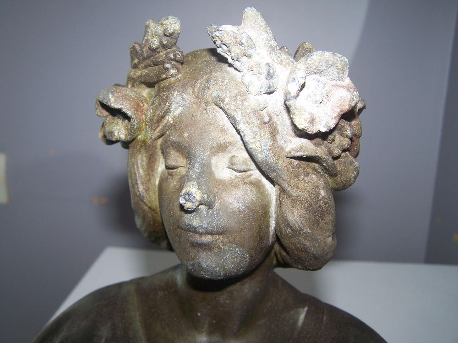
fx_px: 503
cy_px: 172
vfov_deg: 37.7
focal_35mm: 38
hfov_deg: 49.0
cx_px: 229
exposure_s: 1/60
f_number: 2.8
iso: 80
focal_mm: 6.3
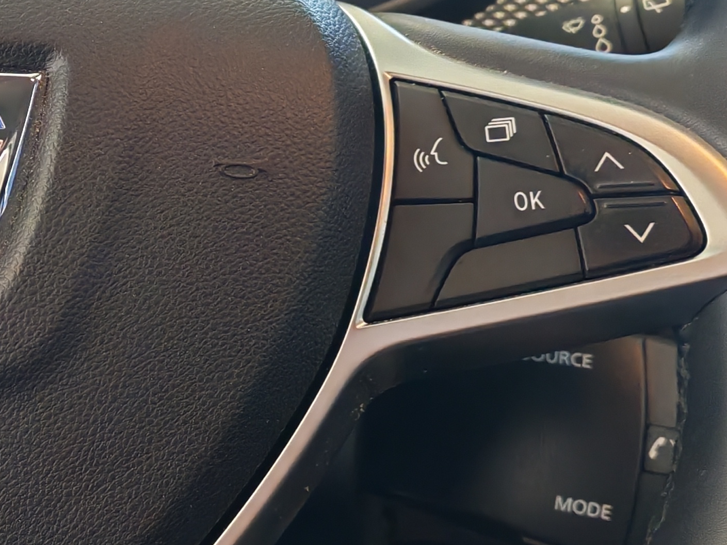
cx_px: -80
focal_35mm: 93
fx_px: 1953
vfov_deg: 15.9
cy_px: 169
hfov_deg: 20.1
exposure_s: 1/100
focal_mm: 6.12
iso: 1250
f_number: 1.9
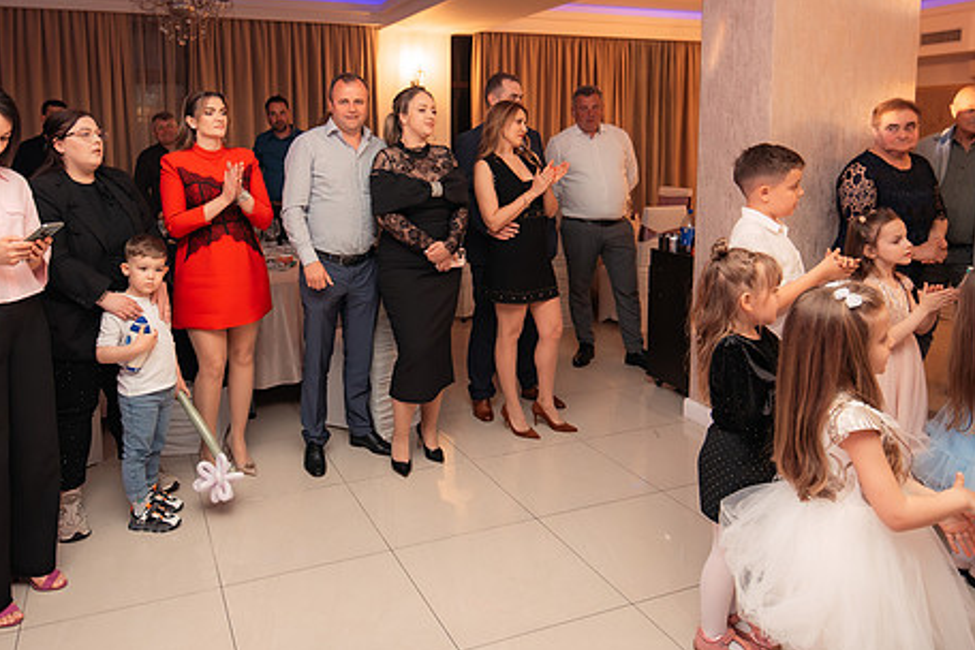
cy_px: 238
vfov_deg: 45.9
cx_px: 408
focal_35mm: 28
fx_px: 758
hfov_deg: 65.1
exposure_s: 1/200
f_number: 2.8
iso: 1600
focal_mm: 19
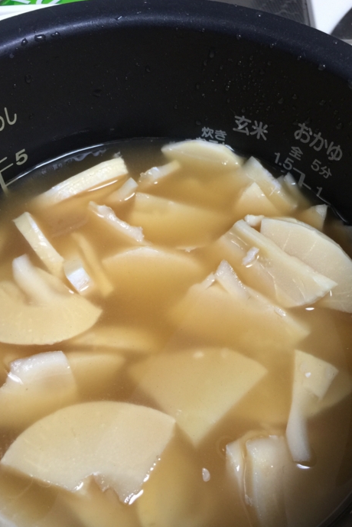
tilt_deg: -60.8
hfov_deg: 37.9
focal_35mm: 35
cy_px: 298
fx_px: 513
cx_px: 191
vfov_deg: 54.3
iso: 64
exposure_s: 1/17
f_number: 2.2
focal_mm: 4.15
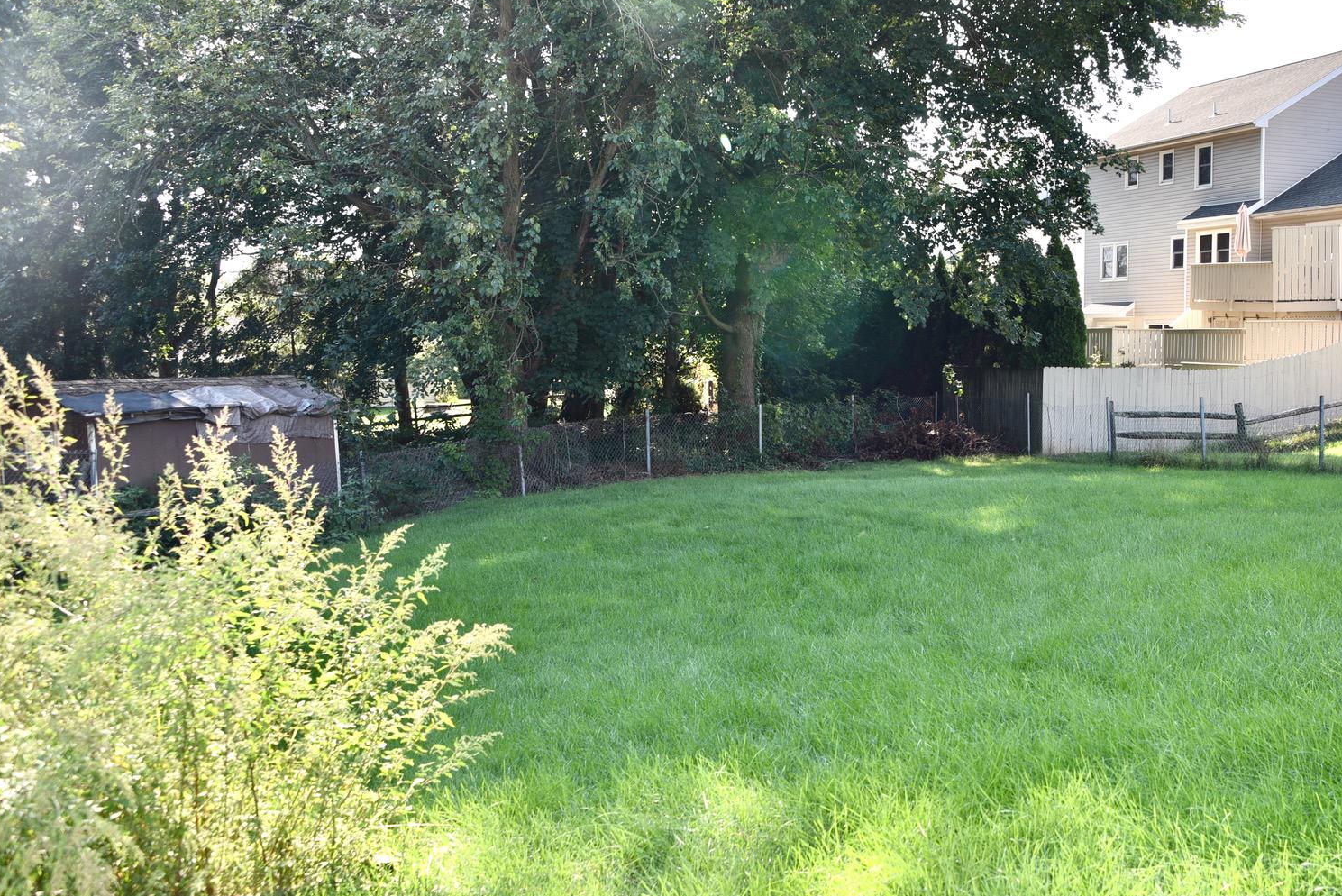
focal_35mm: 44
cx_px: 889
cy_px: 466
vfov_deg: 30.5
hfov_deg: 43.9
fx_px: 1641
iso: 110
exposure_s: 1/125
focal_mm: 32
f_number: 5.6
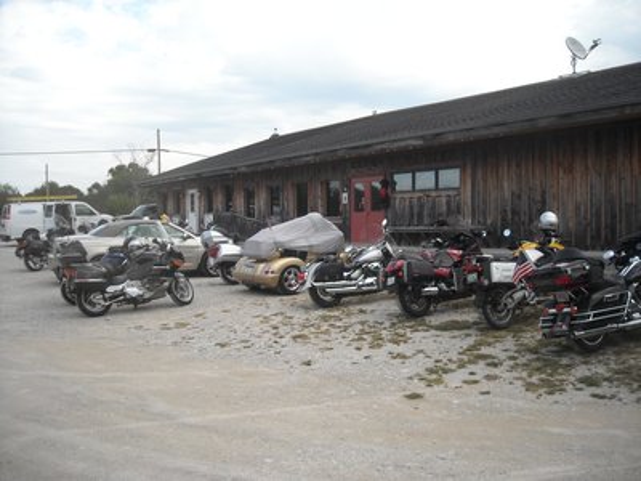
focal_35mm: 35
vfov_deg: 40.7
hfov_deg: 52.6
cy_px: 240
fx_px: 648
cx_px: 320
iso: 118
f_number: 5.6
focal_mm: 5.7
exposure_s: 1/250
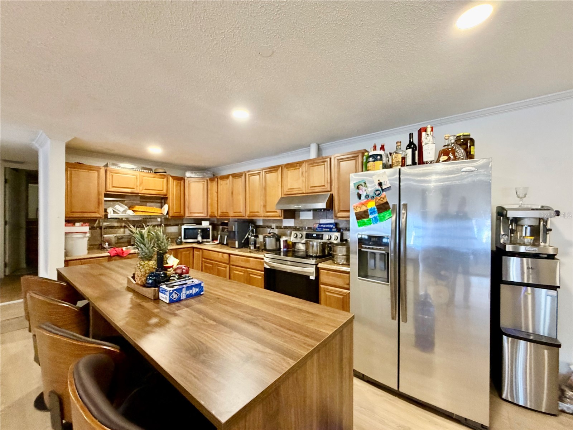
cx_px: 286
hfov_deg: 102.1
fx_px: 232
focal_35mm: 14
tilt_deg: -0.1
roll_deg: -0.7
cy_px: 215
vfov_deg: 85.7
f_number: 2.2
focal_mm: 2.22
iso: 400
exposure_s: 1/60
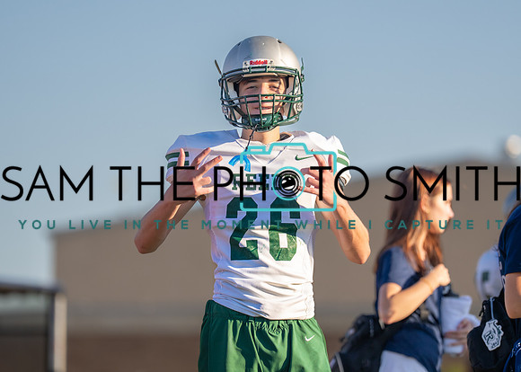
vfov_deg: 5.0
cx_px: 282
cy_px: 209
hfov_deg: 7.0
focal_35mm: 288
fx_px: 4256
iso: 320
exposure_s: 1/3200
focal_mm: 194
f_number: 2.8
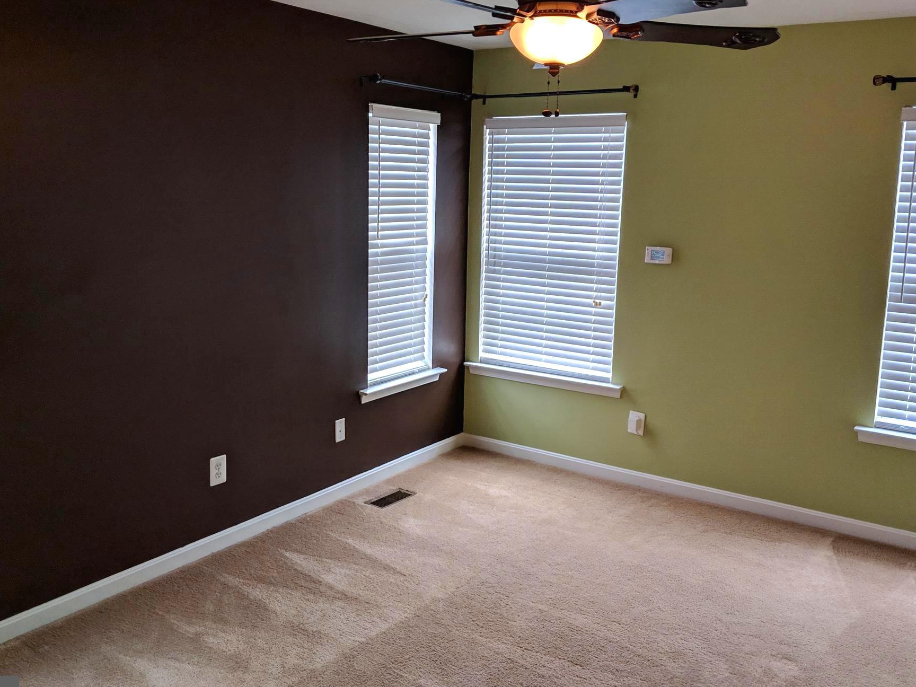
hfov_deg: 56.8
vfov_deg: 44.1
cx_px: 429
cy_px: 312
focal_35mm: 32
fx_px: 847
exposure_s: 1/120
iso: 66
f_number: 1.8
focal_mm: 4.44
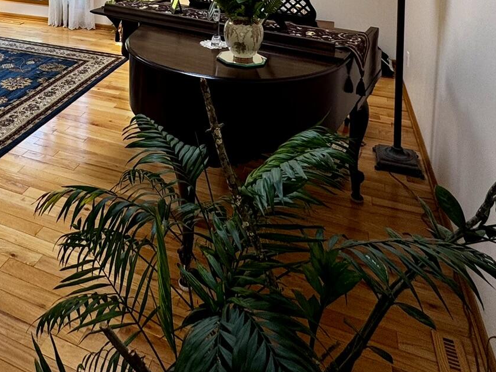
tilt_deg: -4.2
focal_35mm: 34
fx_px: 487
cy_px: -58
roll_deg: +0.4
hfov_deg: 51.1
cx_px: 109
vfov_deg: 34.7
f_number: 2.2
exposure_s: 1/99
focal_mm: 2.22
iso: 80
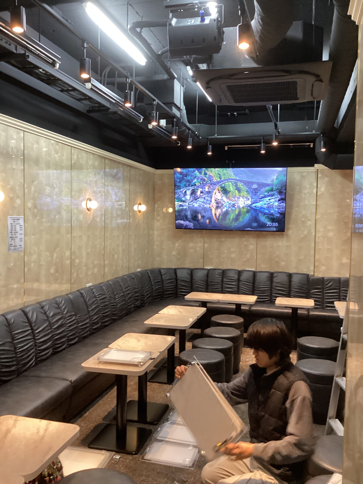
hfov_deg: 45.4
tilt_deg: -3.0
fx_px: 433
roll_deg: -1.9
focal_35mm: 31
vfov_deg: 58.4
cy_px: 242
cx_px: 182
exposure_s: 1/33
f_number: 2.4
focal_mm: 3.3
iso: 320
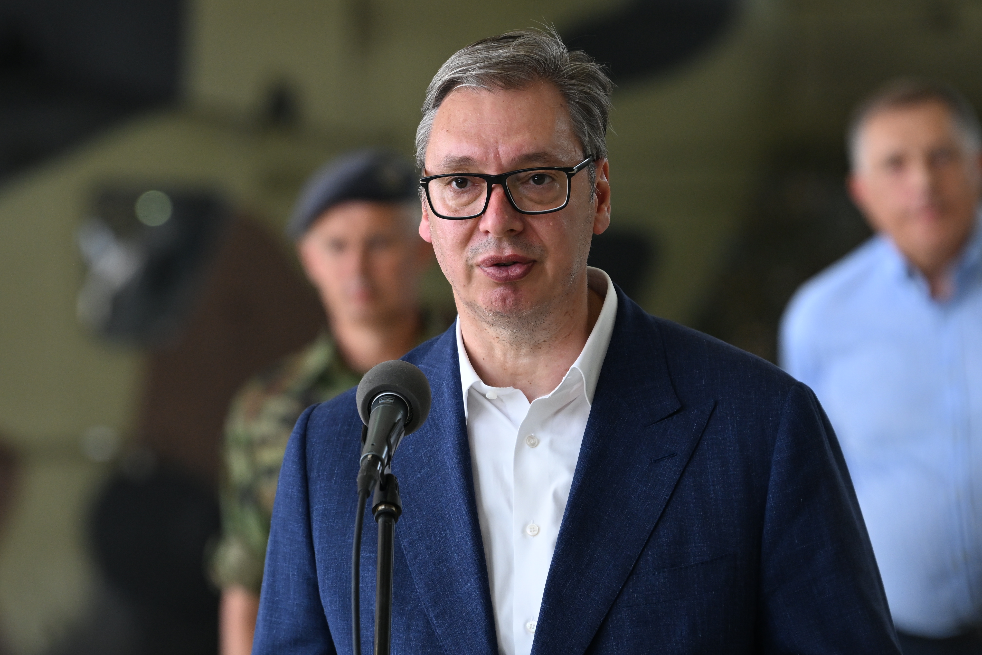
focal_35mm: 300
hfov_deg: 6.9
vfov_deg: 4.6
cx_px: 491
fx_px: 8183
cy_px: 328
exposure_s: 1/320
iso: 1000
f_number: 4
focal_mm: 200
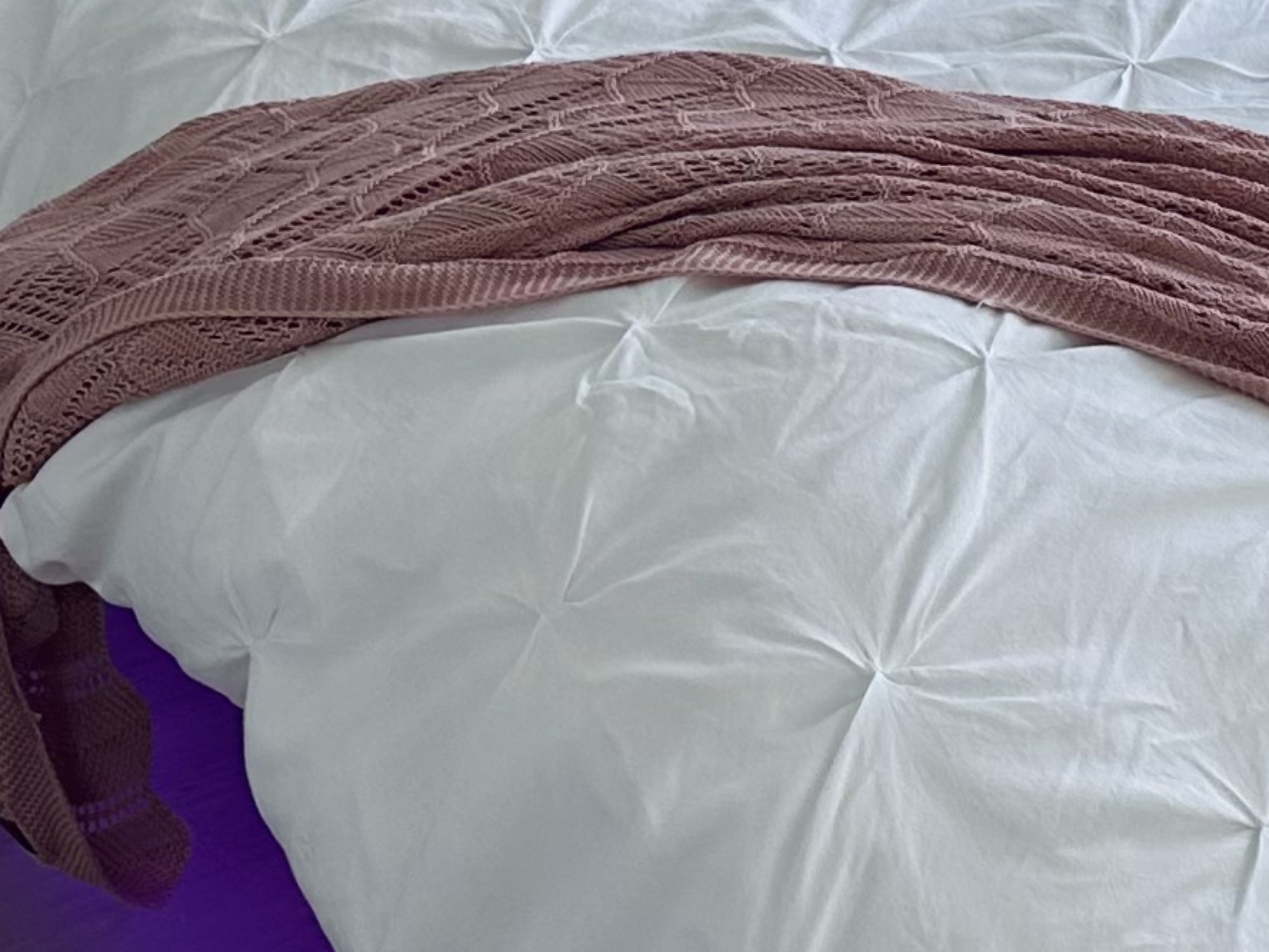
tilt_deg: -12.7
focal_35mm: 109
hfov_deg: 17.4
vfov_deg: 12.5
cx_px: 1428
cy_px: -696
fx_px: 3996
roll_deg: -0.8
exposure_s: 1/120
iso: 64
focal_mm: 6.86
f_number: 1.78
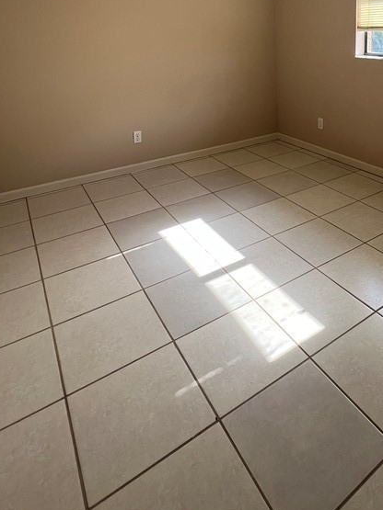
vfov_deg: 63.5
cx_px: 273
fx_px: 354
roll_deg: +1.8
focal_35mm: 24
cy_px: 82
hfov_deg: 54.9
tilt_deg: -6.6
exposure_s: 1/99
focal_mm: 1.57
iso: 40
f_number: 1.8
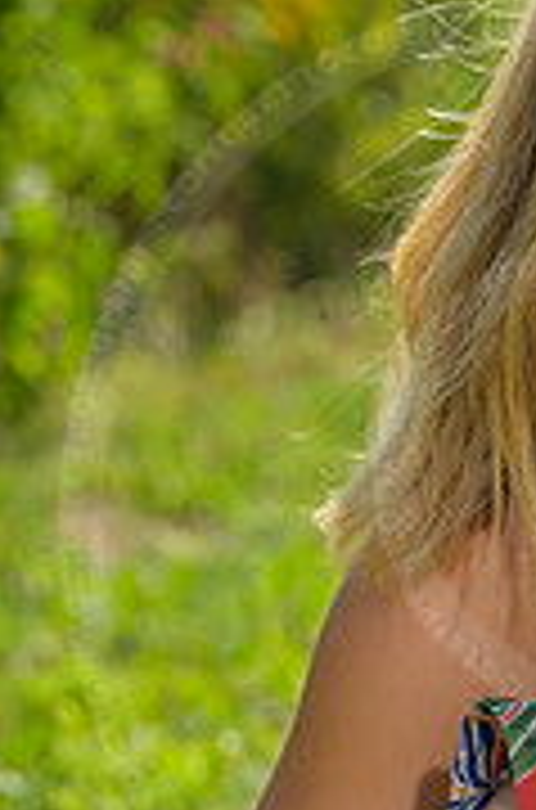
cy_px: 540
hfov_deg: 6.4
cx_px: 664
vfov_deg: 9.7
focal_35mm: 213
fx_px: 4784
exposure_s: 1/1600
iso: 200
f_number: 5.6
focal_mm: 85
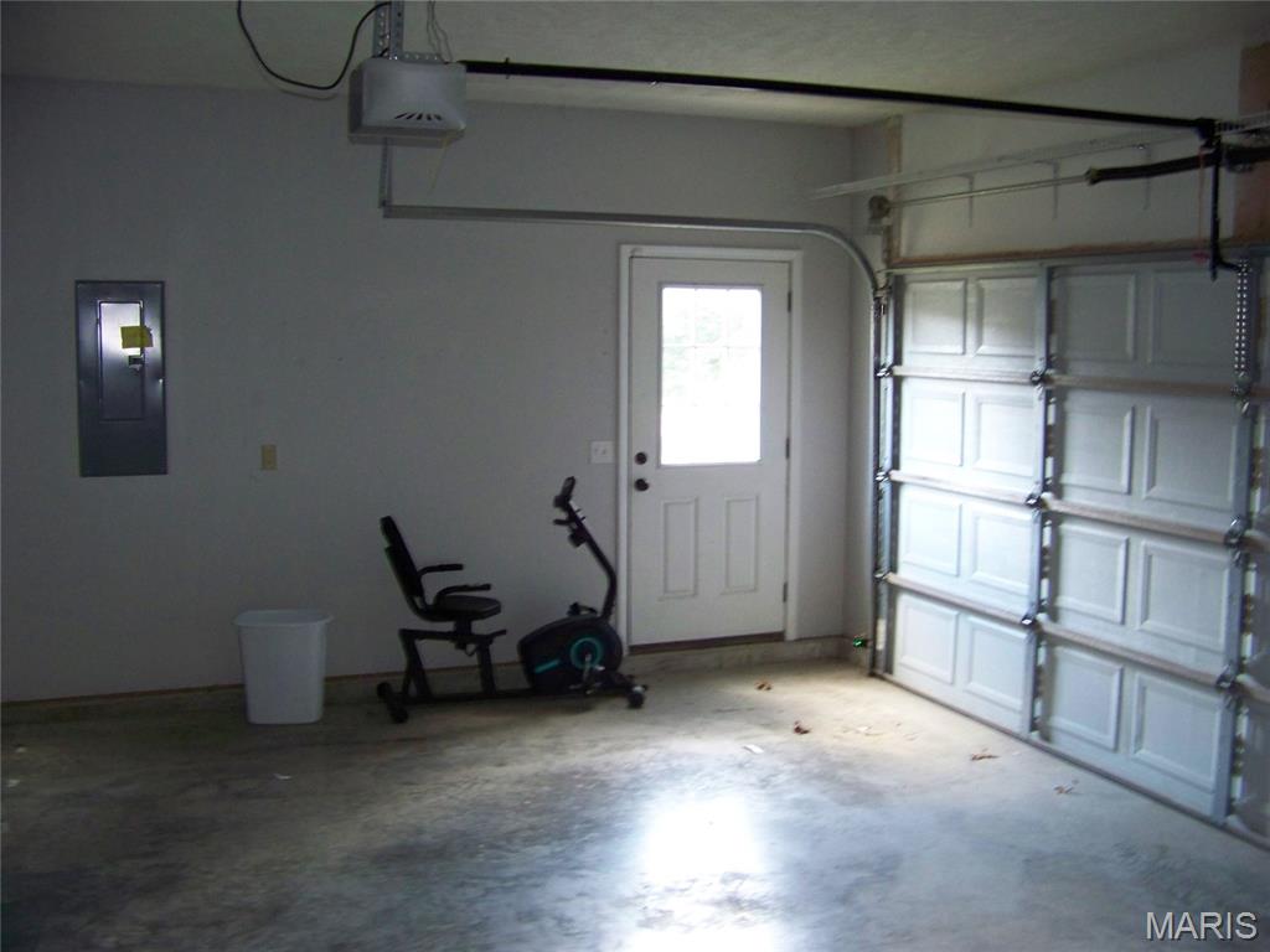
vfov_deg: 39.7
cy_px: 476
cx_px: 635
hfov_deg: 51.4
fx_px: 1321
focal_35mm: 36
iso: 200
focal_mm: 5.85
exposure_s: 1/30
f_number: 2.8
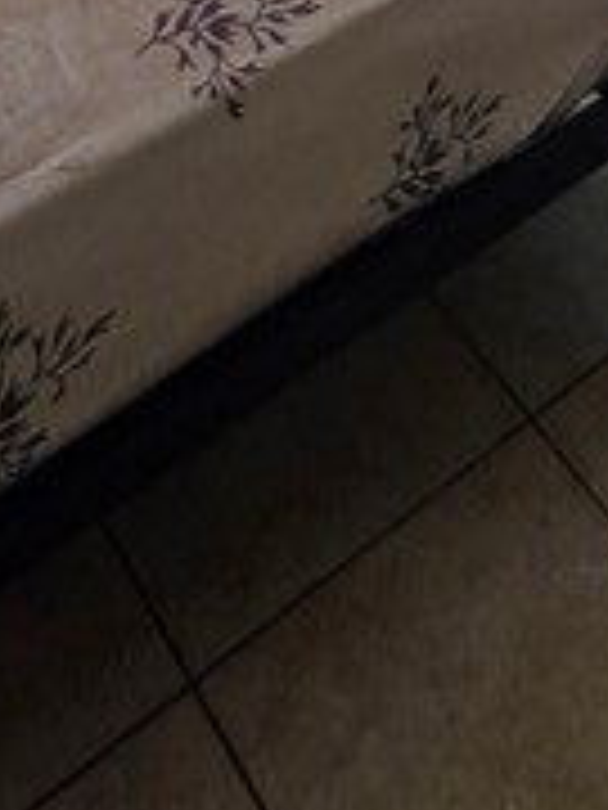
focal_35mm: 74
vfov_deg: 15.1
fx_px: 1733
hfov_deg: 19.7
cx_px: 459
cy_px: -1134
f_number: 1.9
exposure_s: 1/120
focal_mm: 2.2
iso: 32
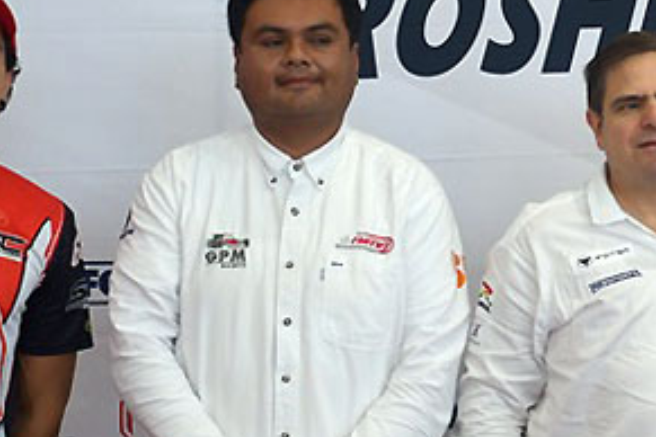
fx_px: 3043
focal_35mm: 167
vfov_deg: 8.2
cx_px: 760
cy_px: 198
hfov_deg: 12.1
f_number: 4
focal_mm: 30
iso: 200
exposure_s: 1/160
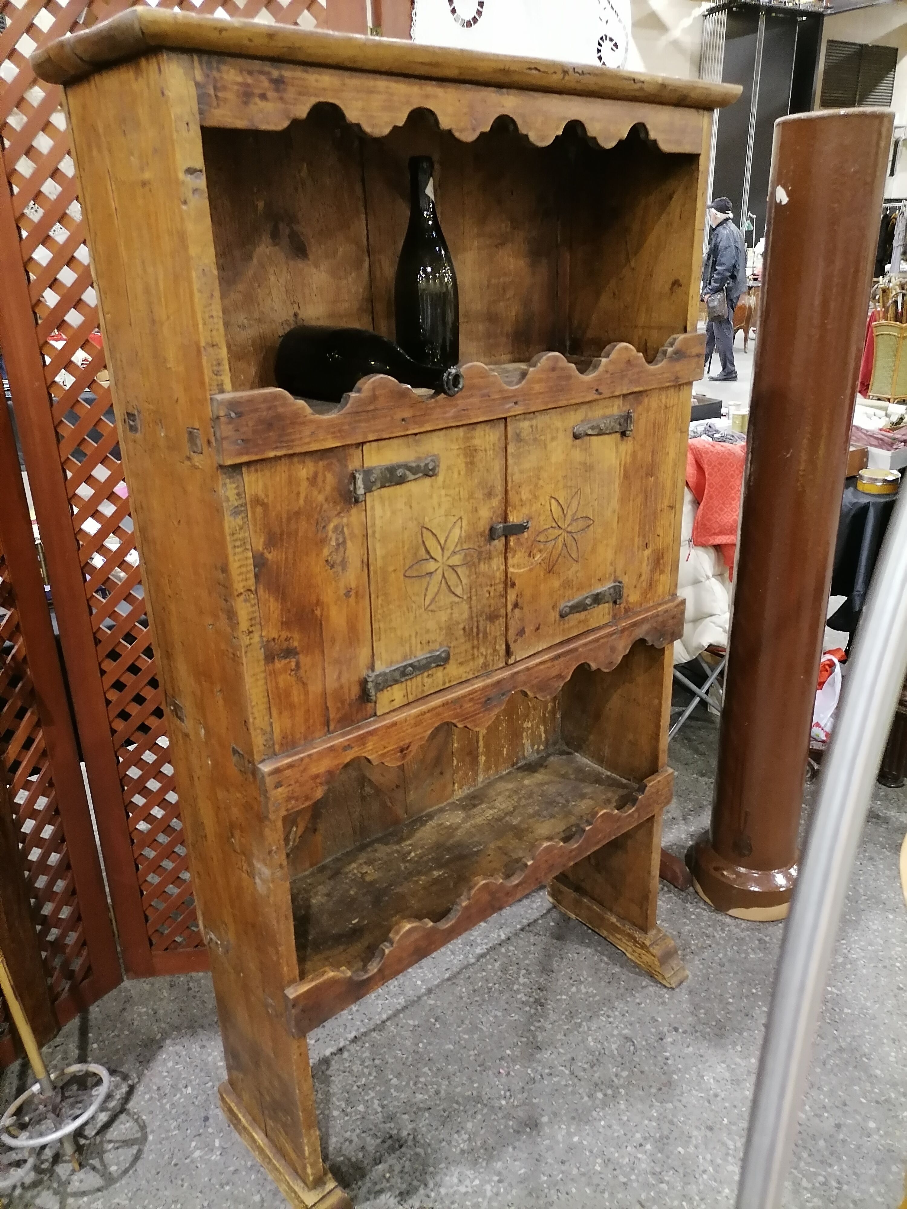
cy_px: 604
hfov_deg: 53.1
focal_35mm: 26
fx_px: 908
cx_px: 454
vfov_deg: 67.3
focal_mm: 5.4
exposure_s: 1/25
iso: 500
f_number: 1.8
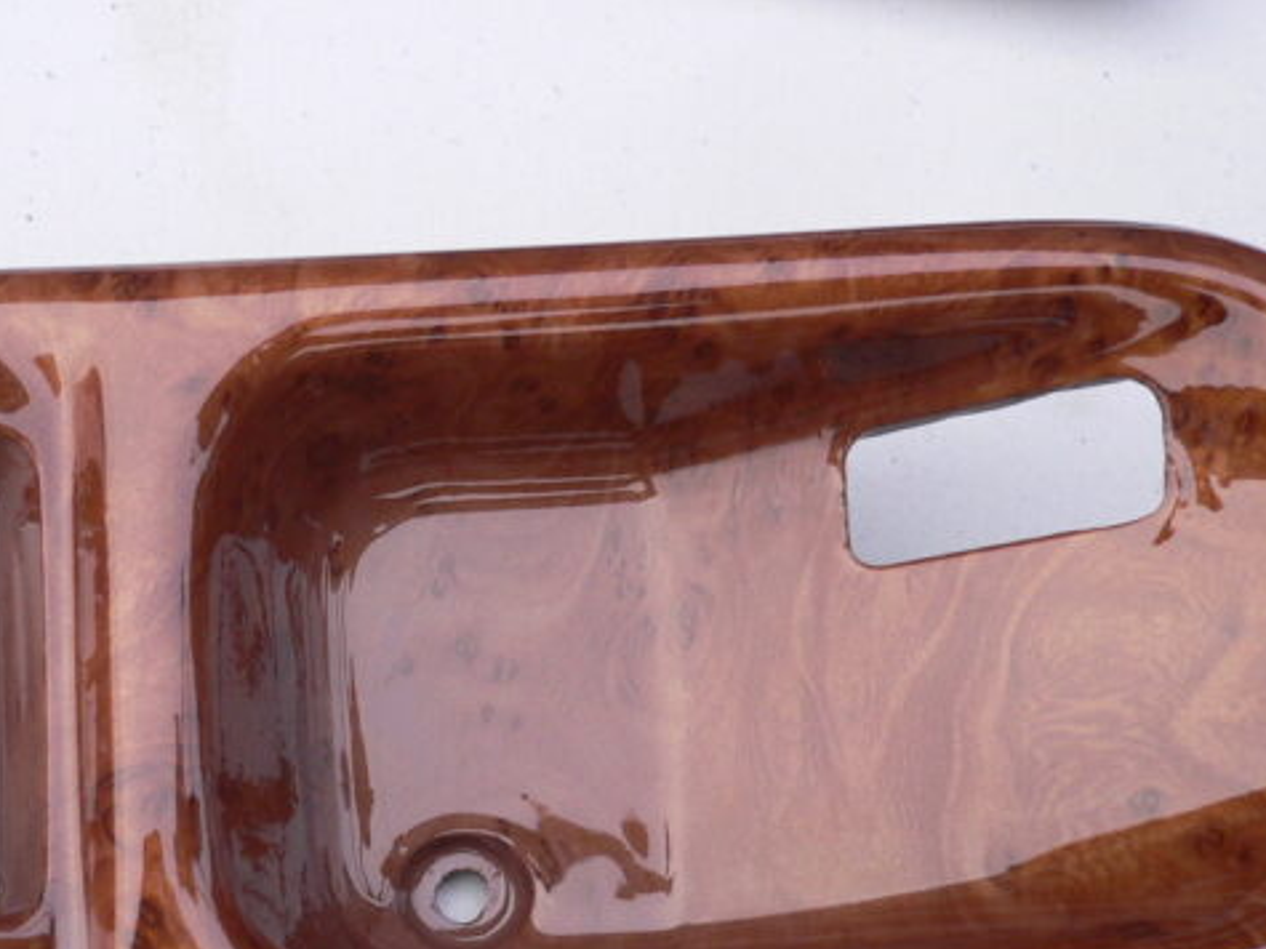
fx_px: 2157
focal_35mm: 59
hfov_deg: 32.6
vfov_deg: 24.7
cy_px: 648
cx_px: 498
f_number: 2.8
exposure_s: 1/80
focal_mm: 5.8
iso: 100
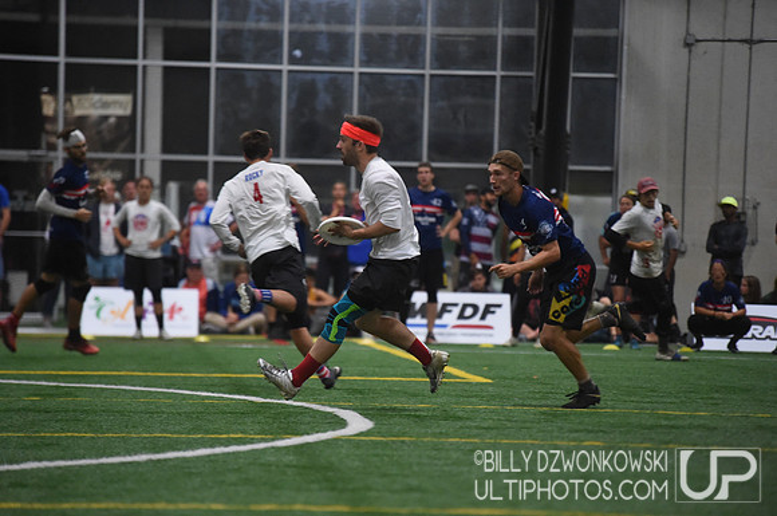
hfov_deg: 10.3
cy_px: 258
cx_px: 388
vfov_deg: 6.8
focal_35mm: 200
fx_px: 4311
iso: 10000
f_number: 2.8
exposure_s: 1/640
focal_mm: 200
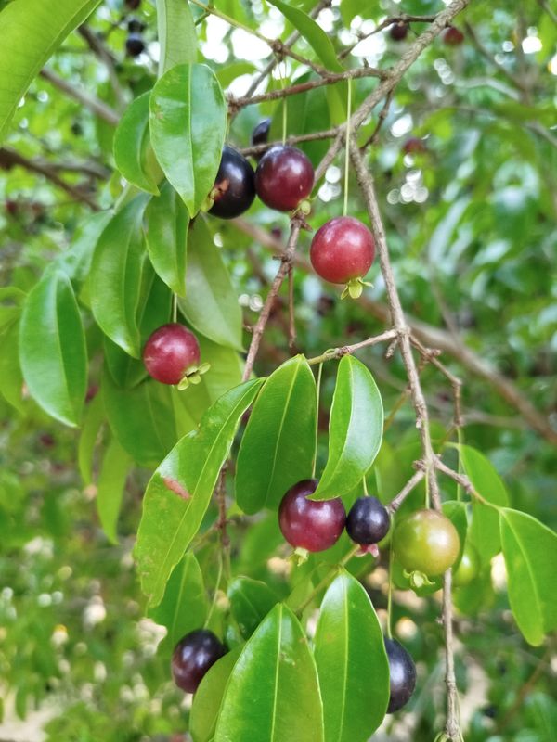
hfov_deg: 56.8
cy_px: 371
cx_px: 278
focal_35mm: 24
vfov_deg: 71.6
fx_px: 515
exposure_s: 1/40
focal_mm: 5.31
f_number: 1.7
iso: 200
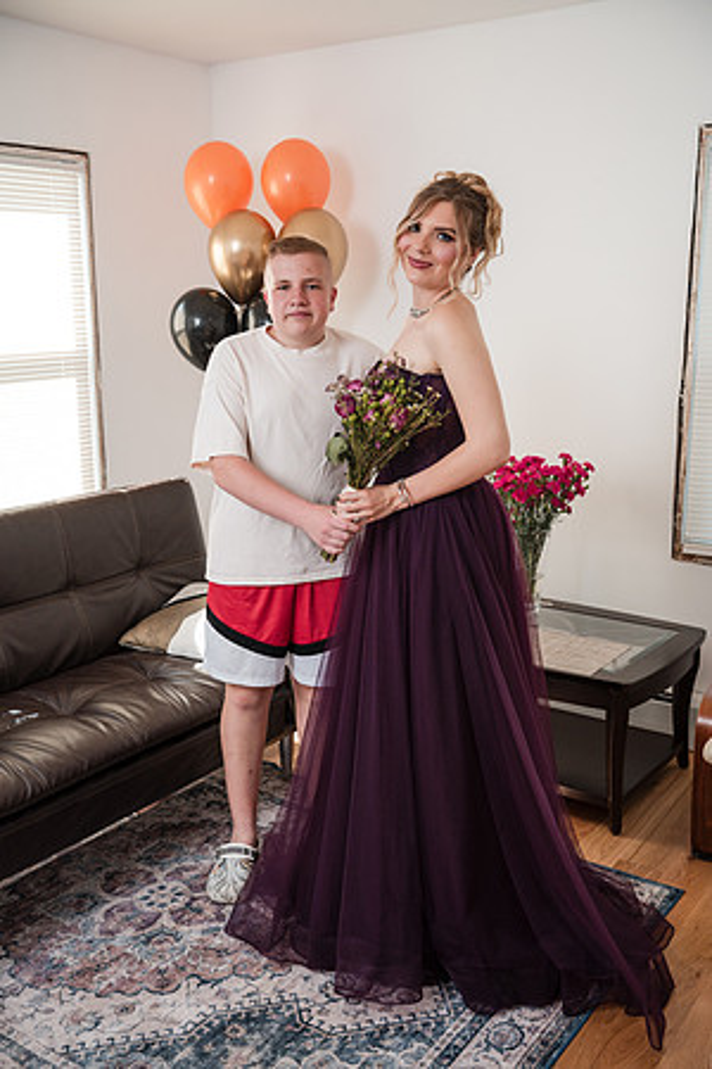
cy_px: 534
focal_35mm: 37
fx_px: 1098
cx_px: 356
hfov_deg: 35.9
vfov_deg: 51.9
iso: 800
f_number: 4
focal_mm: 37
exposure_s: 1/250
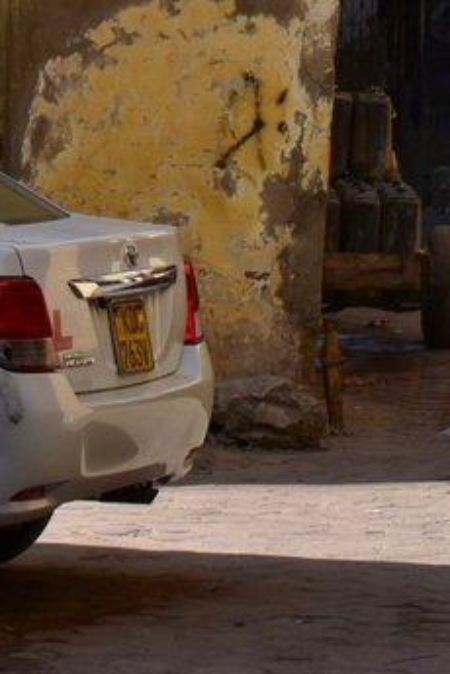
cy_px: -776
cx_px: 575
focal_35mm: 250
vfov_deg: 7.8
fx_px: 4687
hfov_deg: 5.5
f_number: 11
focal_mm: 48
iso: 400
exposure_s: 1/400
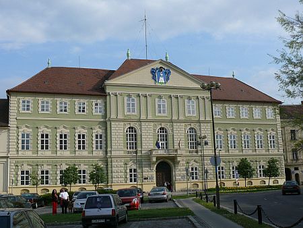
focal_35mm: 46
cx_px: 152
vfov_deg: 31.5
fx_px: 403
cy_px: 114
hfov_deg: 41.2
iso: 100
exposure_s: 1/400
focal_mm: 8.7
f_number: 6.3
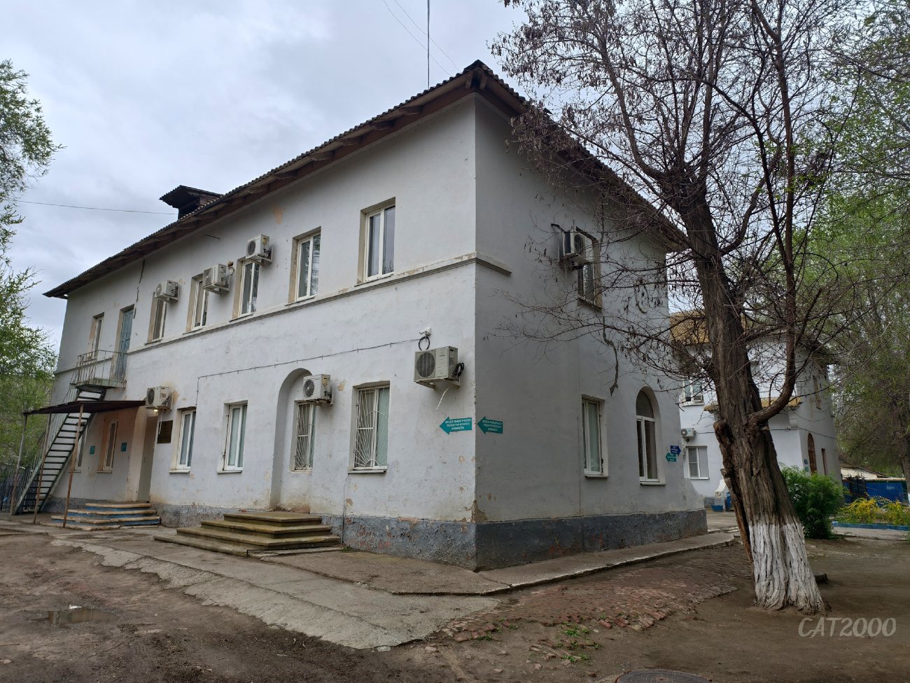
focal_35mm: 23
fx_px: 605
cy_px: 342
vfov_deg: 58.9
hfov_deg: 73.9
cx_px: 455
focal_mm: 6.54
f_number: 1.57
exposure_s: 1/100
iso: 72
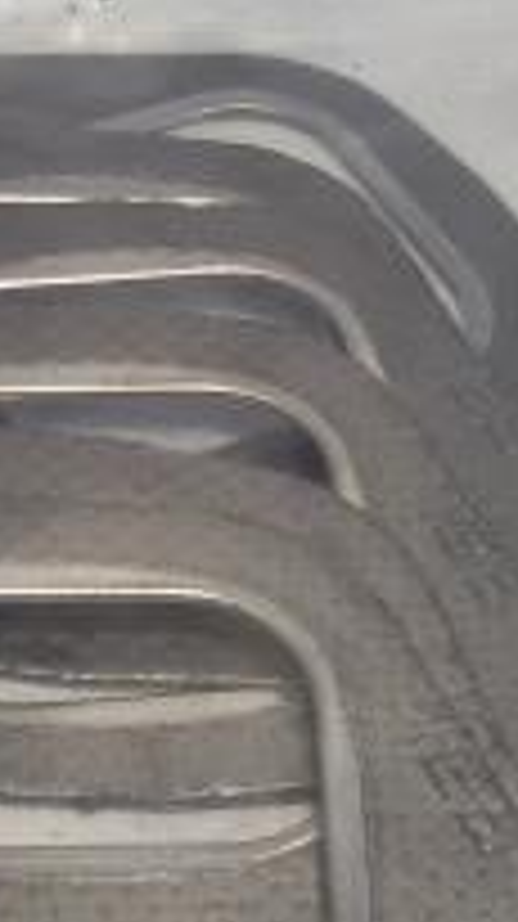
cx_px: 86
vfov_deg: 23.6
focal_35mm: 89
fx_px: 2178
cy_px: 717
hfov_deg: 13.5
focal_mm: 2.93
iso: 40
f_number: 2.4
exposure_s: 1/50
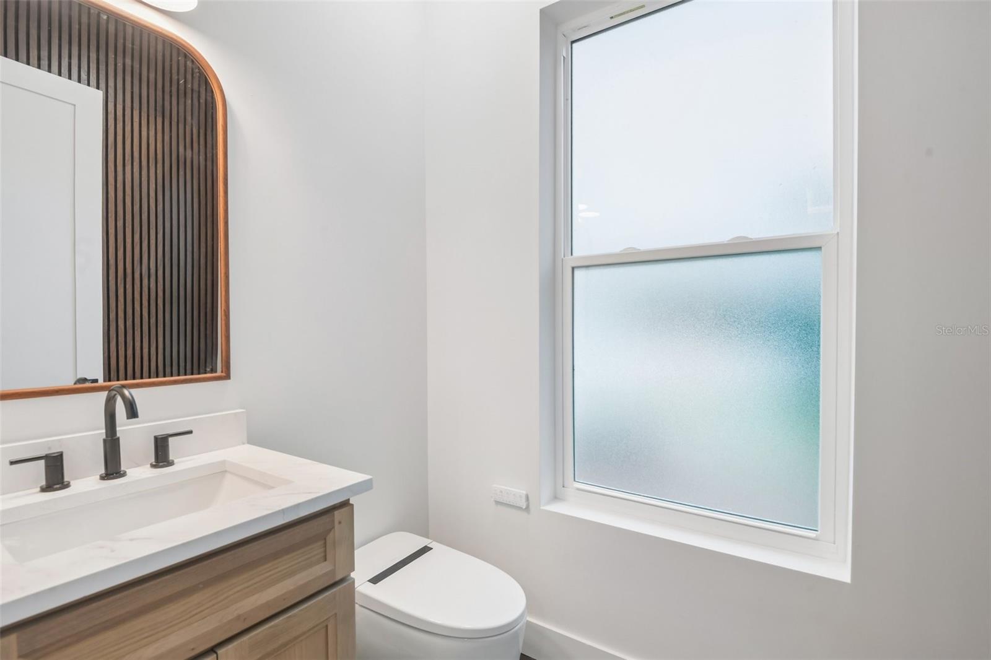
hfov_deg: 96.7
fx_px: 440
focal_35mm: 16
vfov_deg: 73.7
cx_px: 496
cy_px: 330
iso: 400
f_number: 8
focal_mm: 16
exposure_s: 1/50
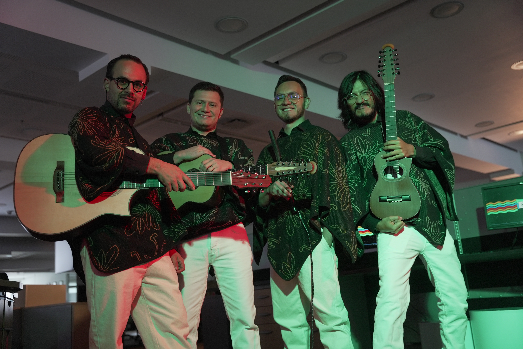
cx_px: 262
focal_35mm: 39
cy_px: 174
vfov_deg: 34.3
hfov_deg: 49.5
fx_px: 567
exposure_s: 1/100
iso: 1250
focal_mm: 39
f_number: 3.2
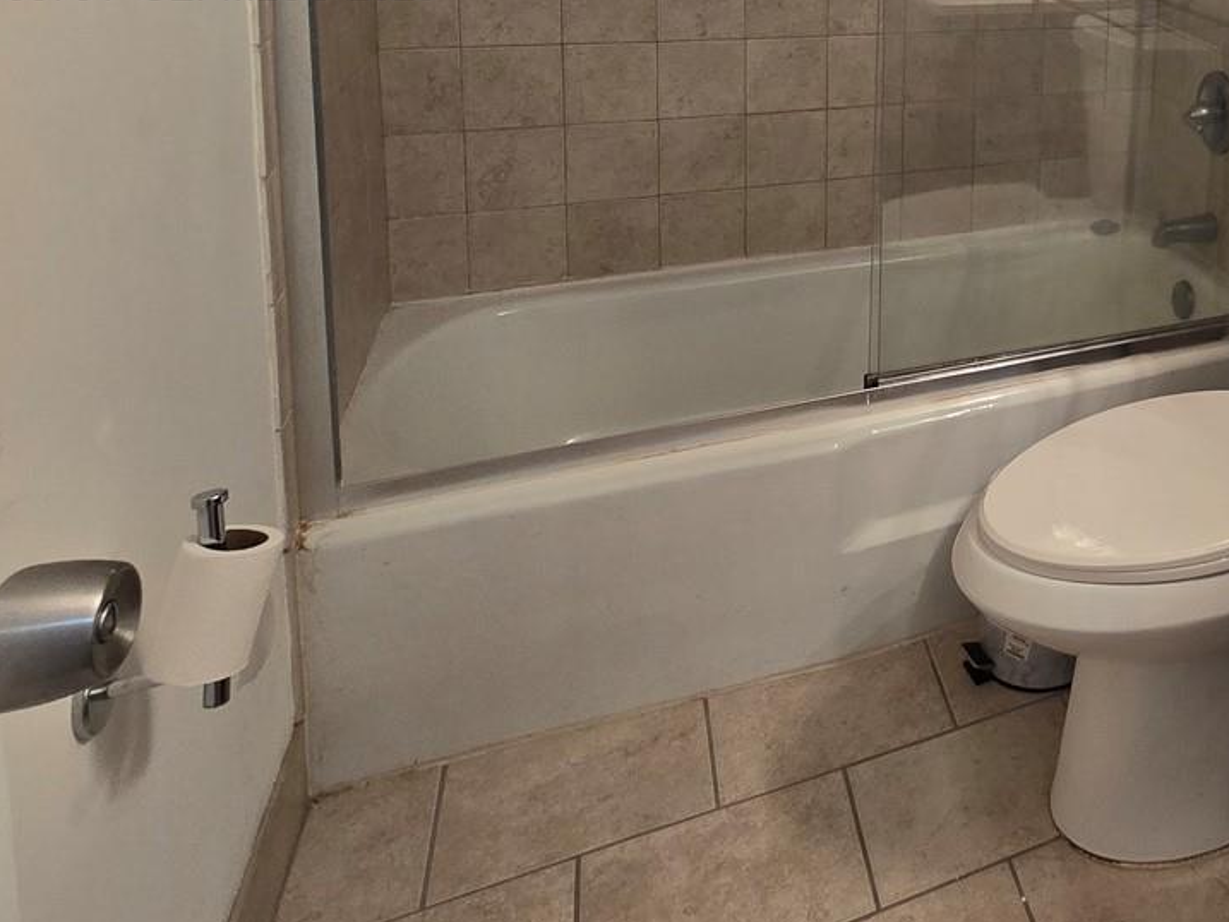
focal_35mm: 29
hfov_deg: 48.6
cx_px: 1272
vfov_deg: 41.5
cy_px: -14
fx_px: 1030
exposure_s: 1/60
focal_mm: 2.2
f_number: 2.2
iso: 125
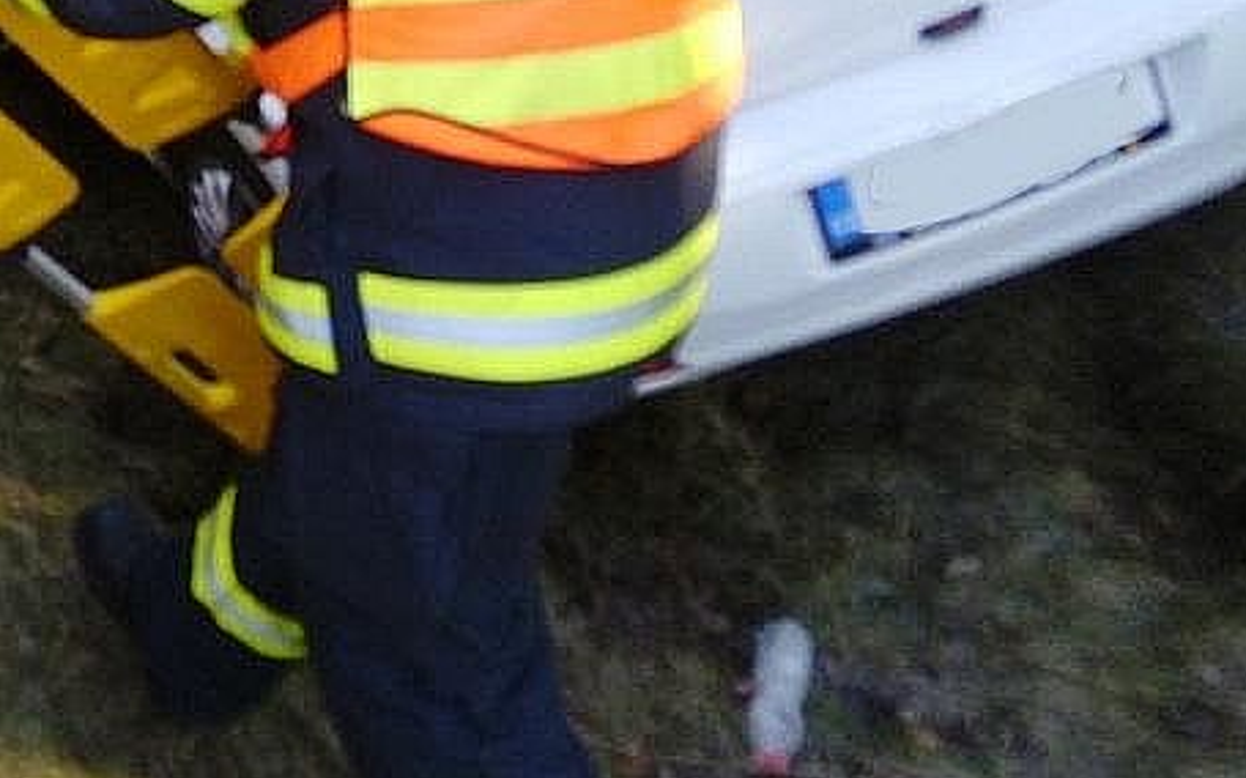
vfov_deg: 20.2
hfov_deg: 29.6
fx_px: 2105
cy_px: -33
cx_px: -134
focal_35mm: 62
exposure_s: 1/200
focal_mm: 4.7
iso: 100
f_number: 2.8
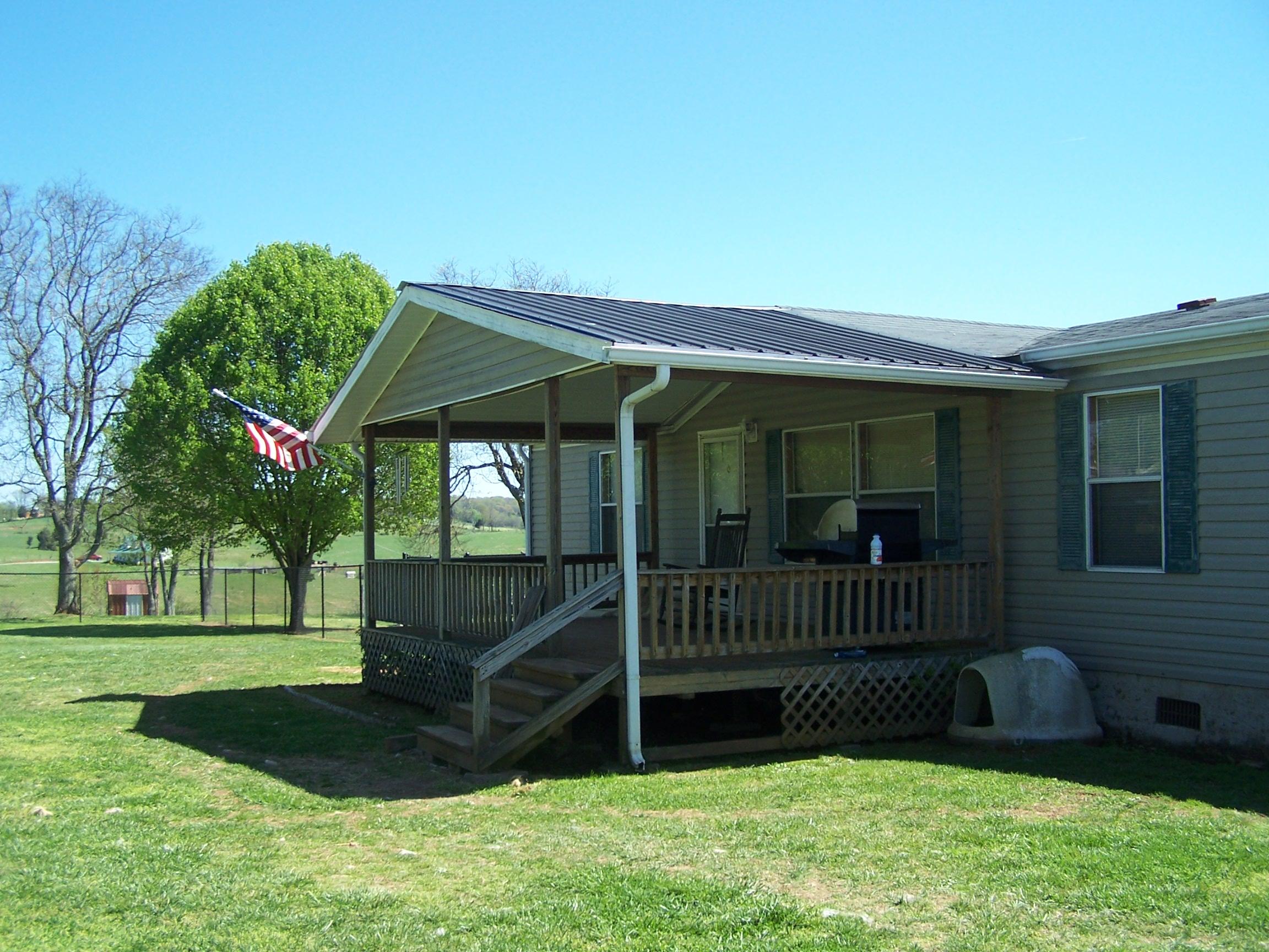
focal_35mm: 38
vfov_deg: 37.7
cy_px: 476
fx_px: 1393
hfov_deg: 49.0
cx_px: 634
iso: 80
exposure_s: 1/750
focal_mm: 6.3
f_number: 2.8
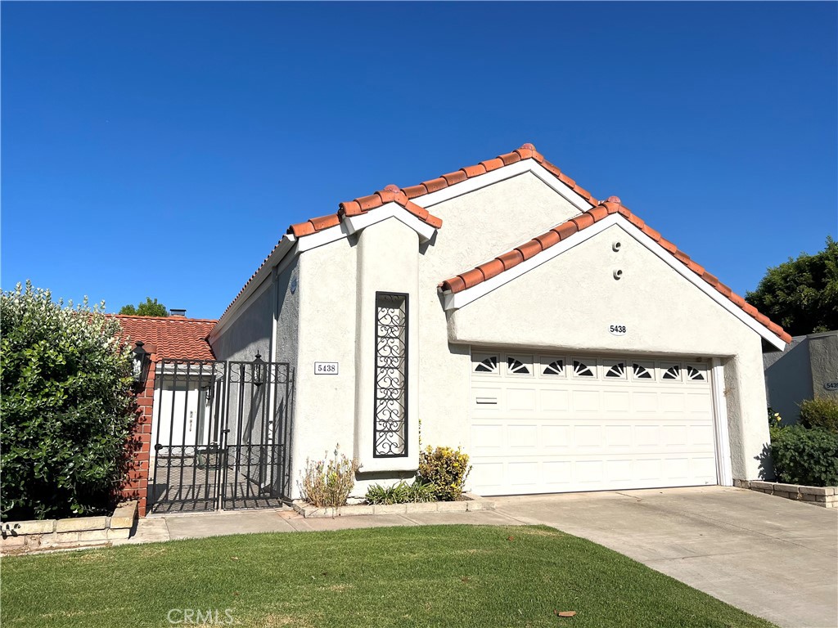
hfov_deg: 67.3
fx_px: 629
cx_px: 419
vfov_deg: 53.1
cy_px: 314
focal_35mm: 26
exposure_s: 1/11364
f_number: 1.5
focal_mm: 5.7
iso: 50
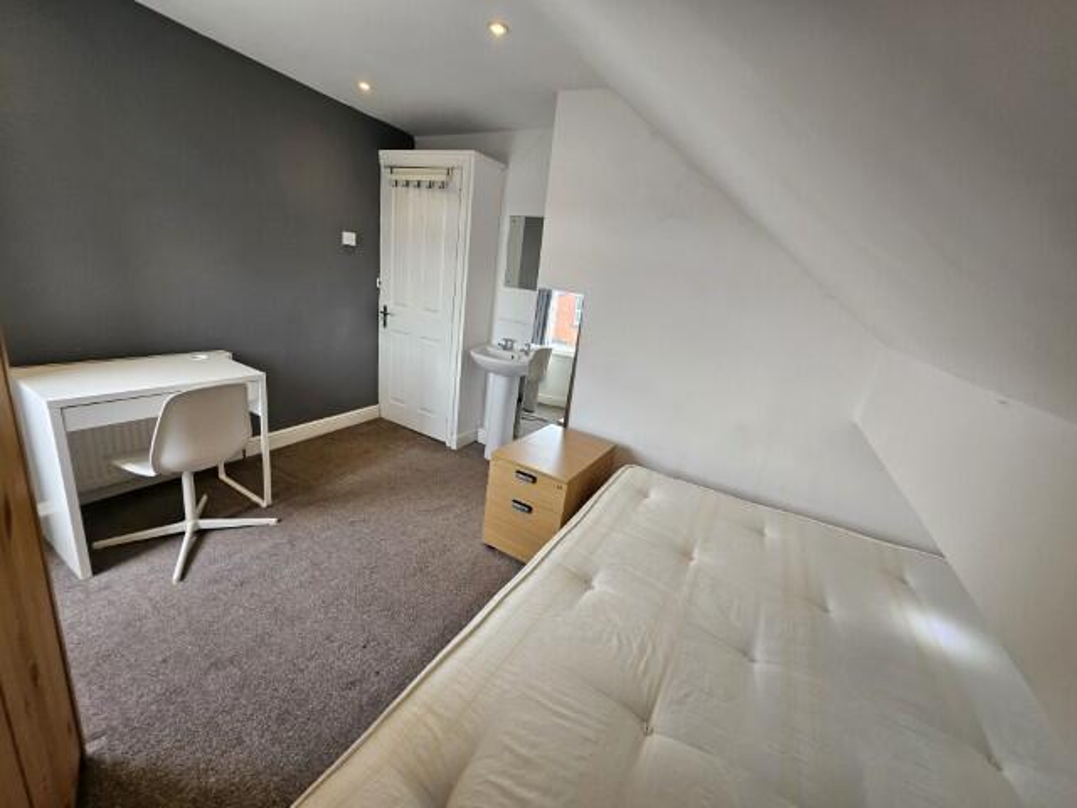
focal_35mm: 13
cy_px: 404
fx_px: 404
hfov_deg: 106.2
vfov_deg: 89.9
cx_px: 538
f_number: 2.2
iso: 64
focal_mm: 1.7
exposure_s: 1/50
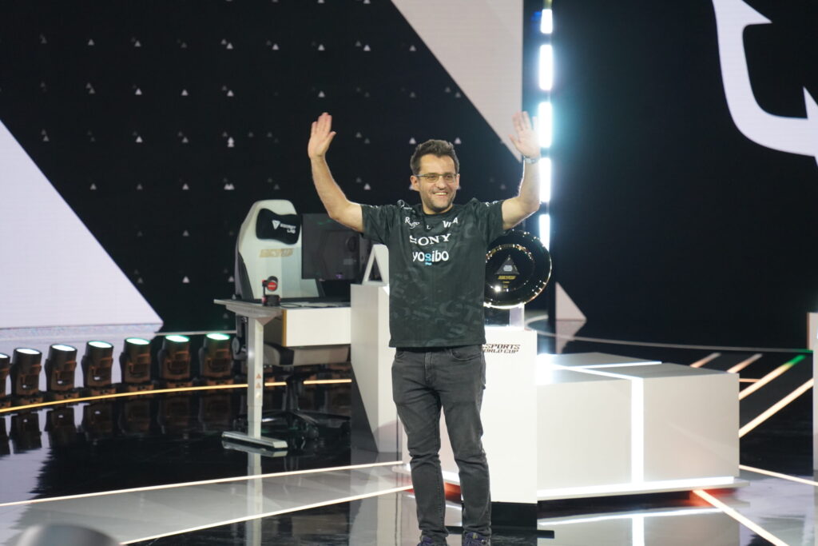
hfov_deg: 15.1
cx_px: 409
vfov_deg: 10.1
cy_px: 273
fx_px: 3090
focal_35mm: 136
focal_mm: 136
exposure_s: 1/160
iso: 4000
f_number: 5
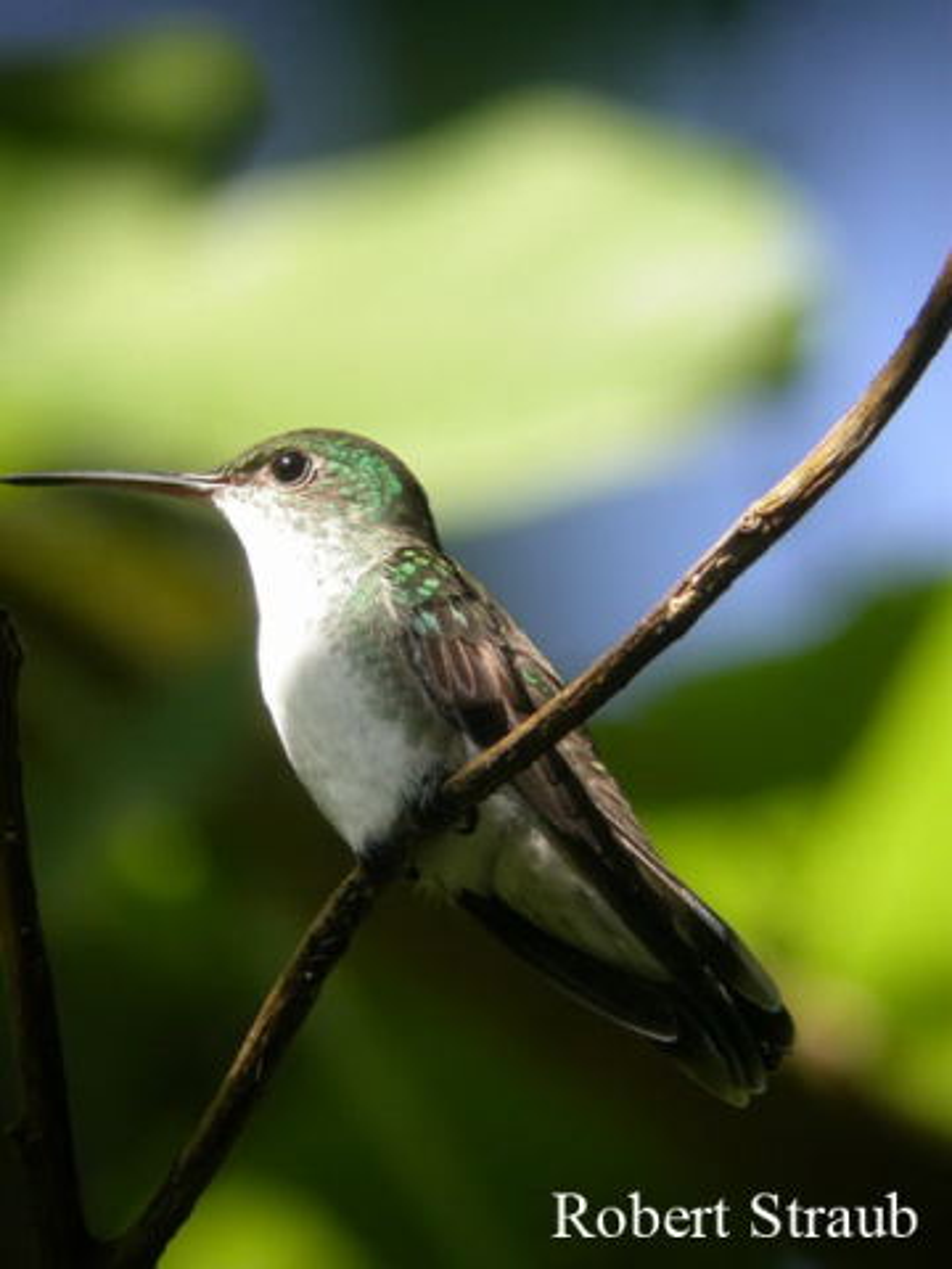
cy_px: 634
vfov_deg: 18.7
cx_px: 476
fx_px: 3850
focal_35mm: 105
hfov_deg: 14.1
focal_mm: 21.8
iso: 100
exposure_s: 1/52.7
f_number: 4
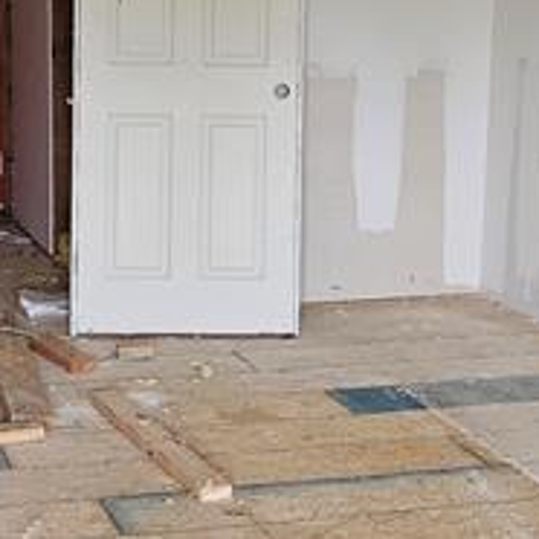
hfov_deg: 20.4
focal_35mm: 84
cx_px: 116
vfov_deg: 20.6
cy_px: 174
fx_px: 1480
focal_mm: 6.3
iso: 200
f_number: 1.7
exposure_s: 1/120
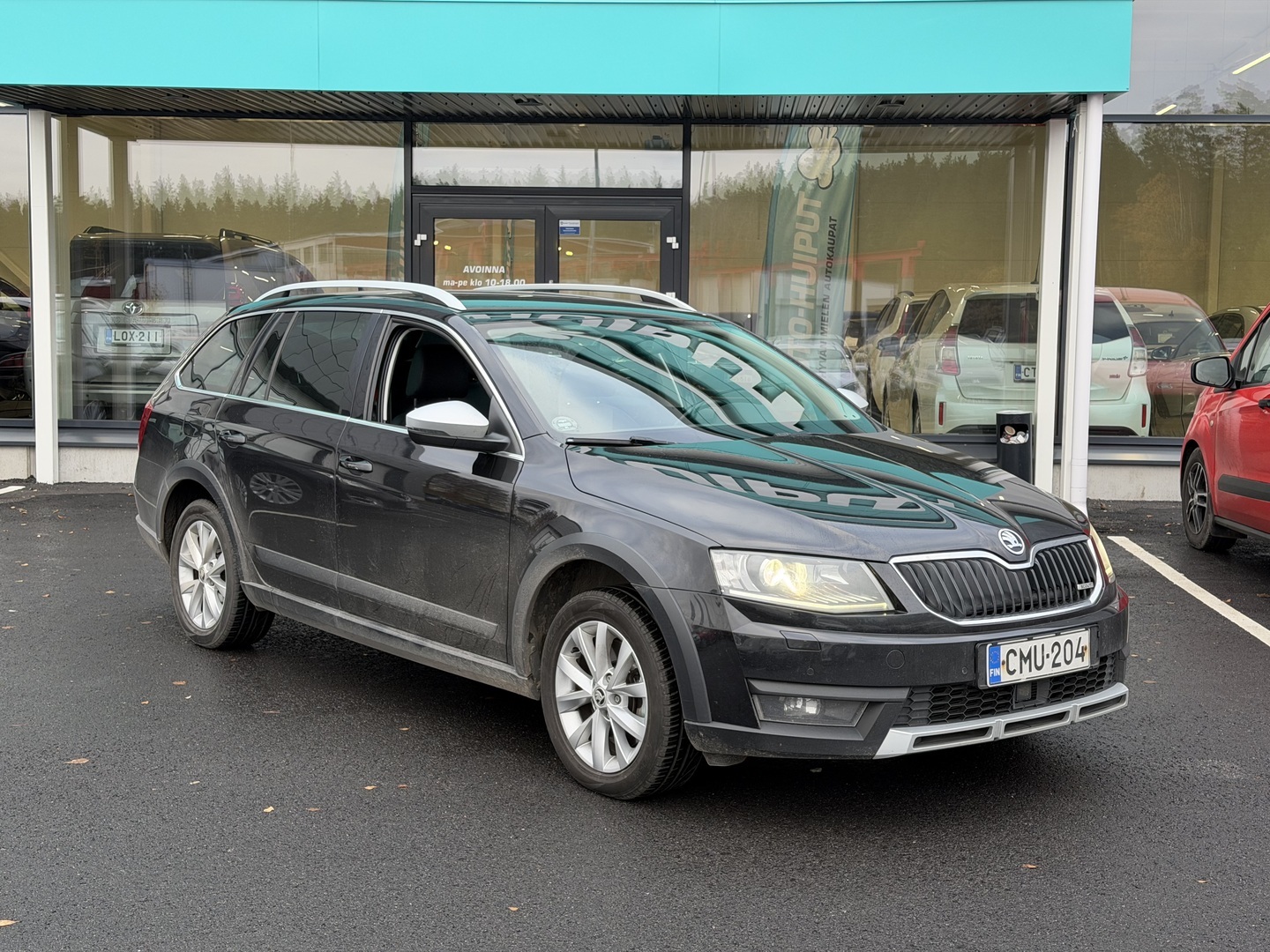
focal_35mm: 48
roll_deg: -0.5
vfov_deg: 30.3
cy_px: 476
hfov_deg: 39.7
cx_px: 635
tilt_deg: -4.4
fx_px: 1761
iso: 50
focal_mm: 6.76
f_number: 1.78
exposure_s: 1/137
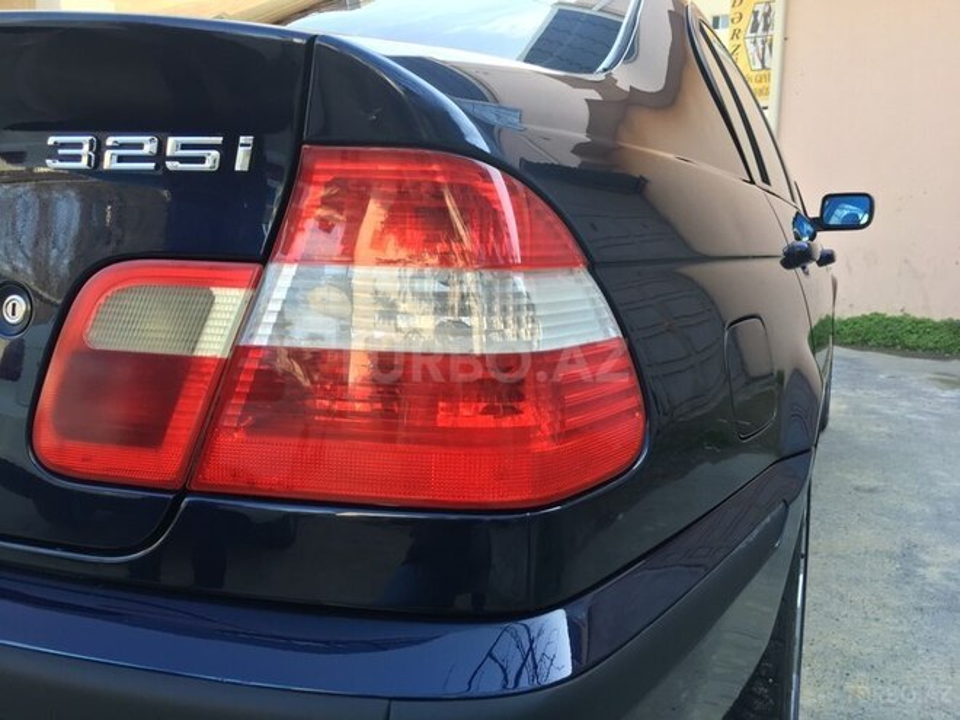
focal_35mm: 29
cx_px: 480
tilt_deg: -9.7
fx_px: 804
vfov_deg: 48.2
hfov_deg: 61.7
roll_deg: -0.2
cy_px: 360
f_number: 2.2
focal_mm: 4.15
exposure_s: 1/100
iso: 40
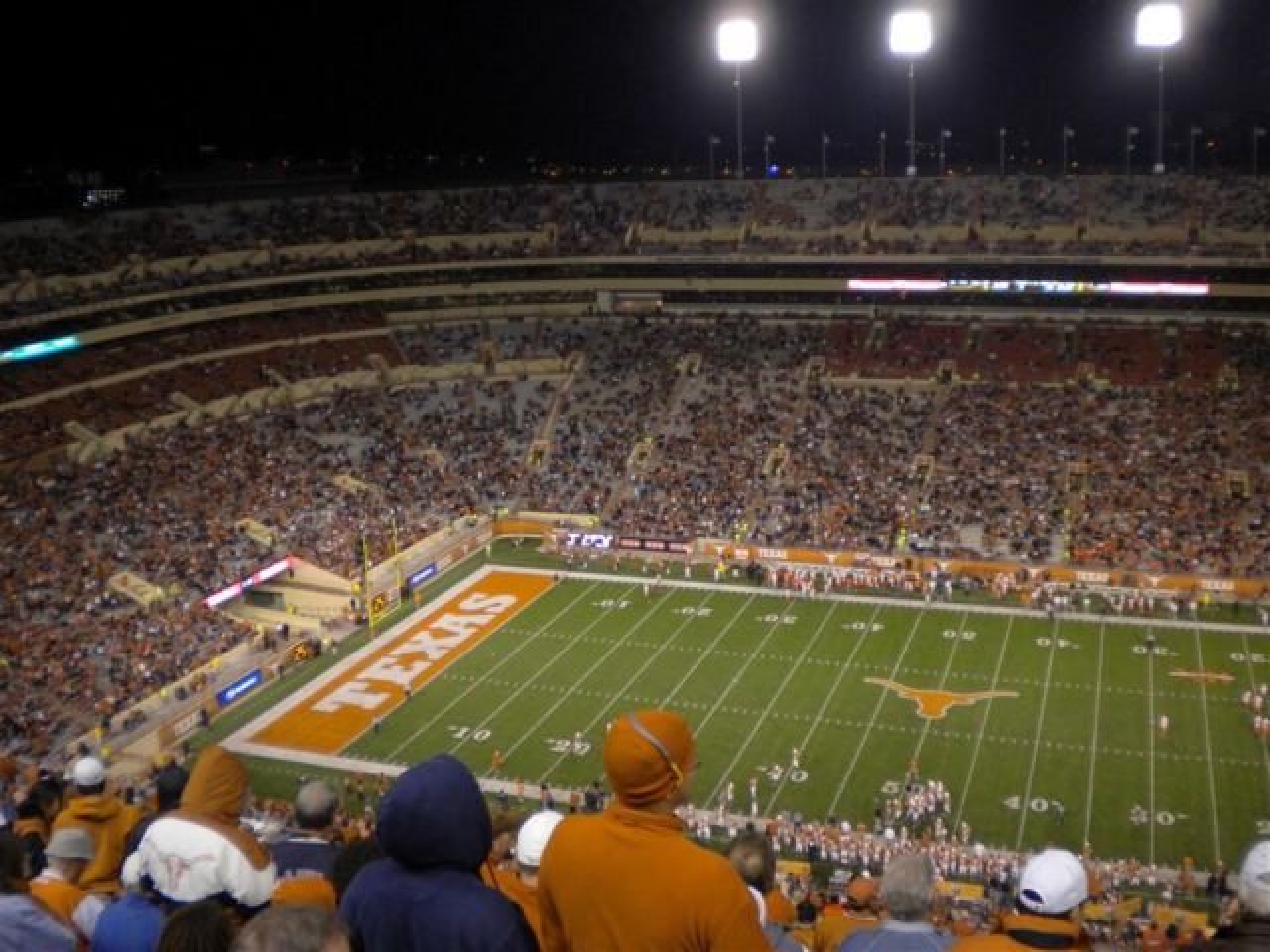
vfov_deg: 40.7
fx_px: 1284
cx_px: 635
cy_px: 476
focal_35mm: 35
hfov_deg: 52.6
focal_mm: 6.3
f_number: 3.1
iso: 207
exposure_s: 1/72.4
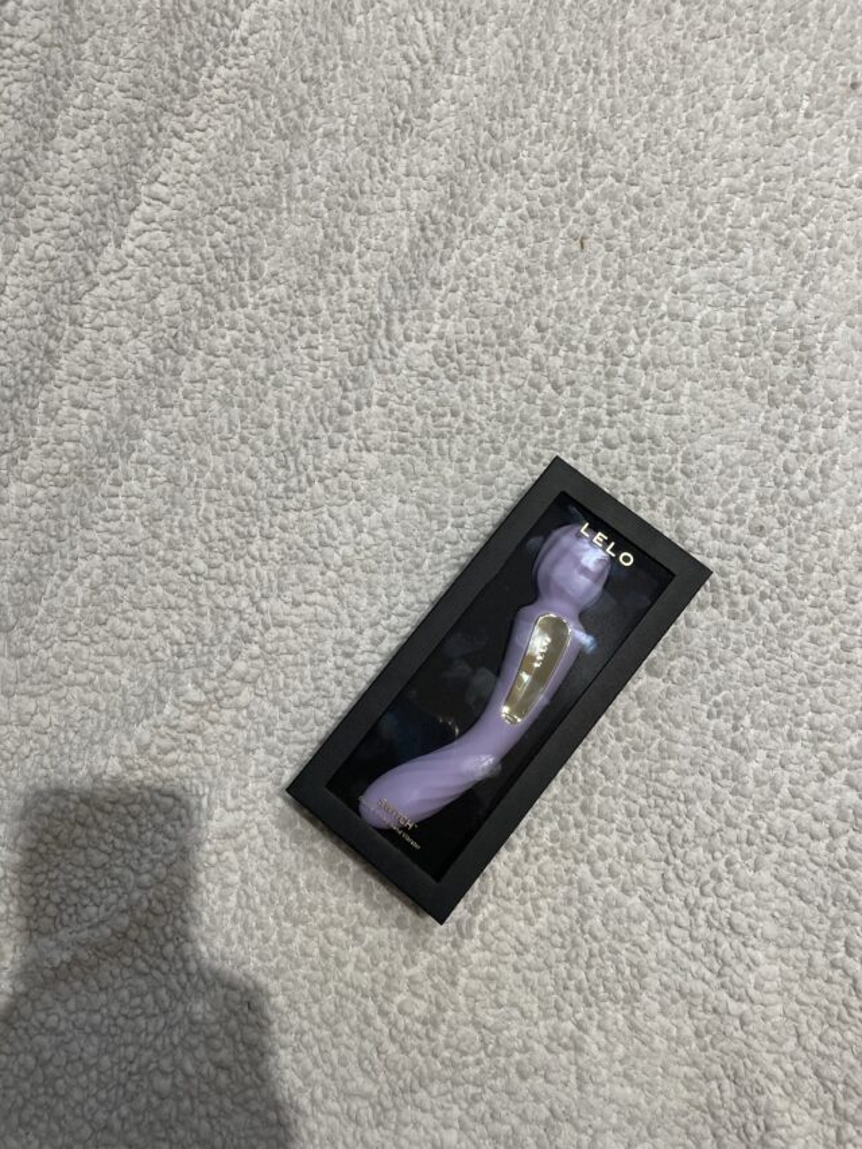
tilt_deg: -79.6
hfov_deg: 53.1
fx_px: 863
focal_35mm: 26
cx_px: 431
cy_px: 574
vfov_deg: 67.3
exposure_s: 1/100
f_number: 1.6
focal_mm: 4.2
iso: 125
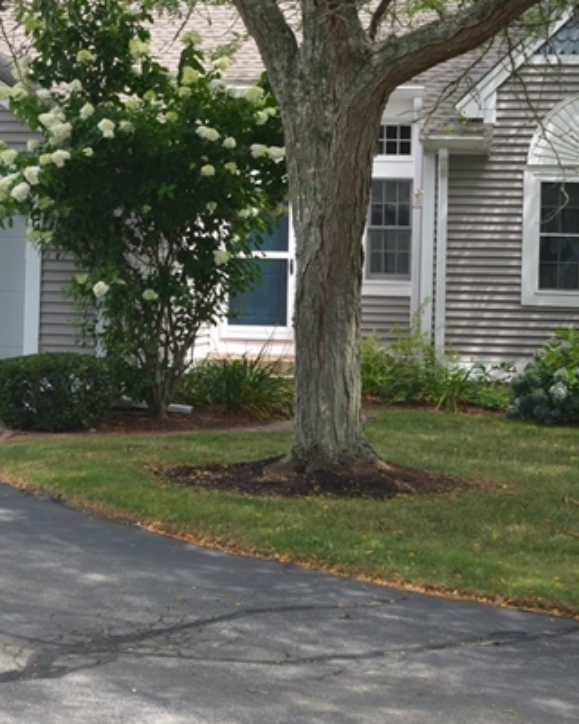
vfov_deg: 22.1
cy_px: 215
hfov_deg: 17.8
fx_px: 1841
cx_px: 142
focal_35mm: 86
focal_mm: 24
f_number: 5.6
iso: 100
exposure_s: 1/125
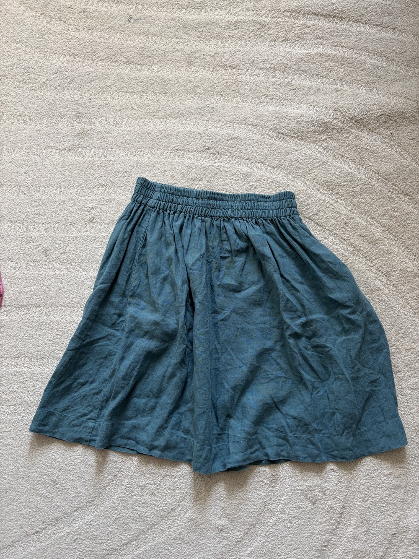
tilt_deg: -78.4
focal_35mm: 26
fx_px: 420
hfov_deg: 53.1
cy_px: 280
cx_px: 210
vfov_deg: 67.3
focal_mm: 5.96
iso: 125
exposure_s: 1/122
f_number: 1.6
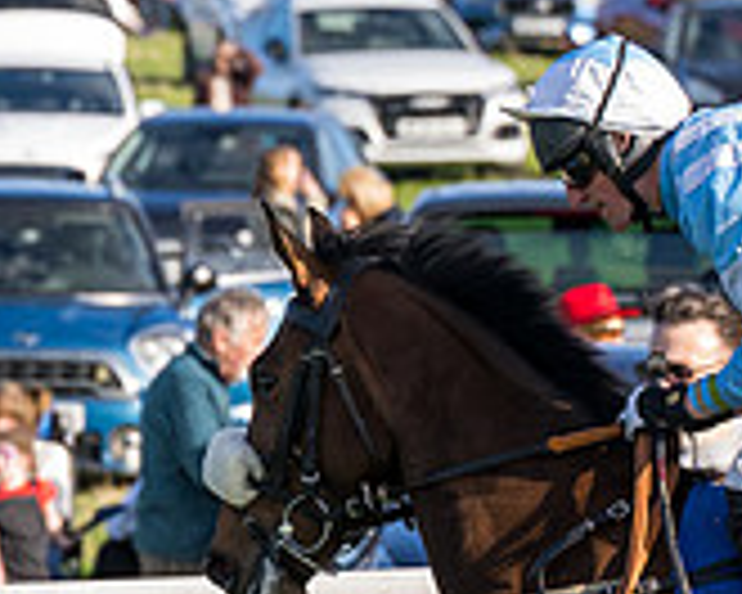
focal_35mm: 694
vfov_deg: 2.2
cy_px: 684
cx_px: 686
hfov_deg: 2.8
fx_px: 15240
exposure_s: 1/1600
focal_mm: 105
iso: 400
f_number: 4
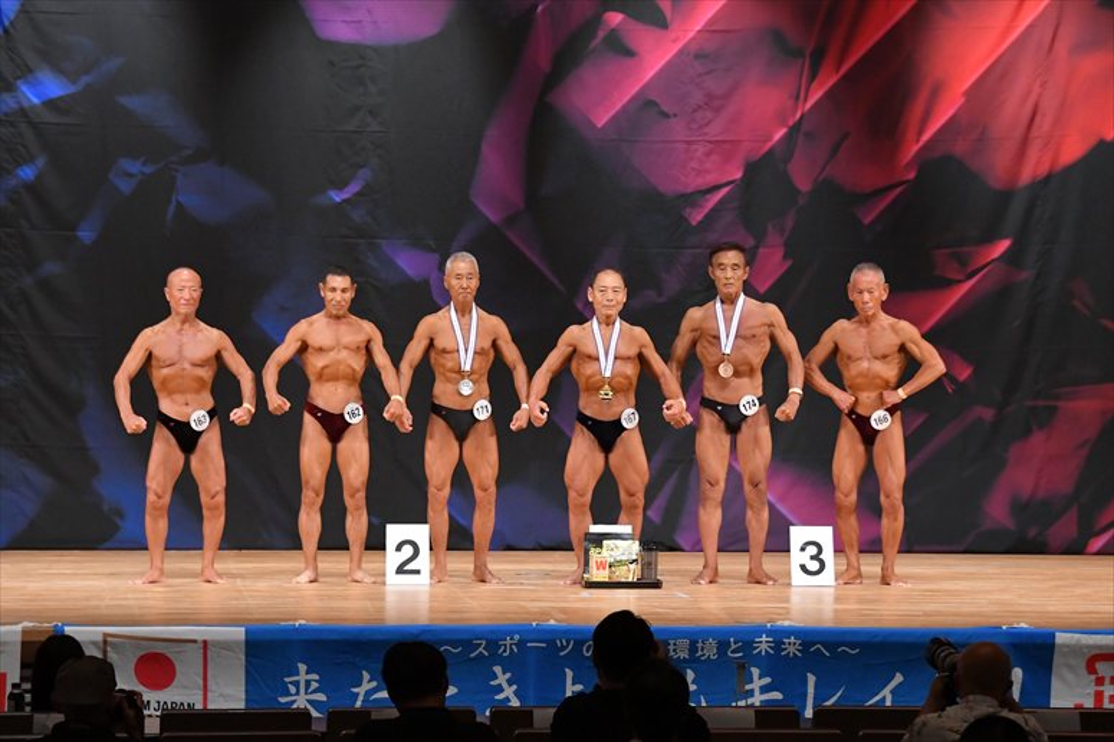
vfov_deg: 9.3
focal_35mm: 147
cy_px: 371
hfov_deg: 14.0
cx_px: 557
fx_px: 4547
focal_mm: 98
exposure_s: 1/400
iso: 5000
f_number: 5.6
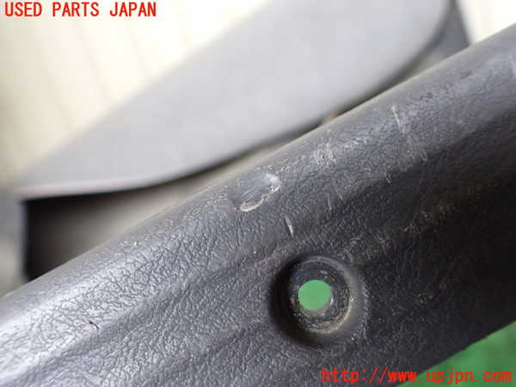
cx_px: 258
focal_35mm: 30
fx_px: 447
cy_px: 194
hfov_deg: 60.0
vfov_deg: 46.8
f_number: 2.3
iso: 800
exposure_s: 1/125
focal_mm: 5.4
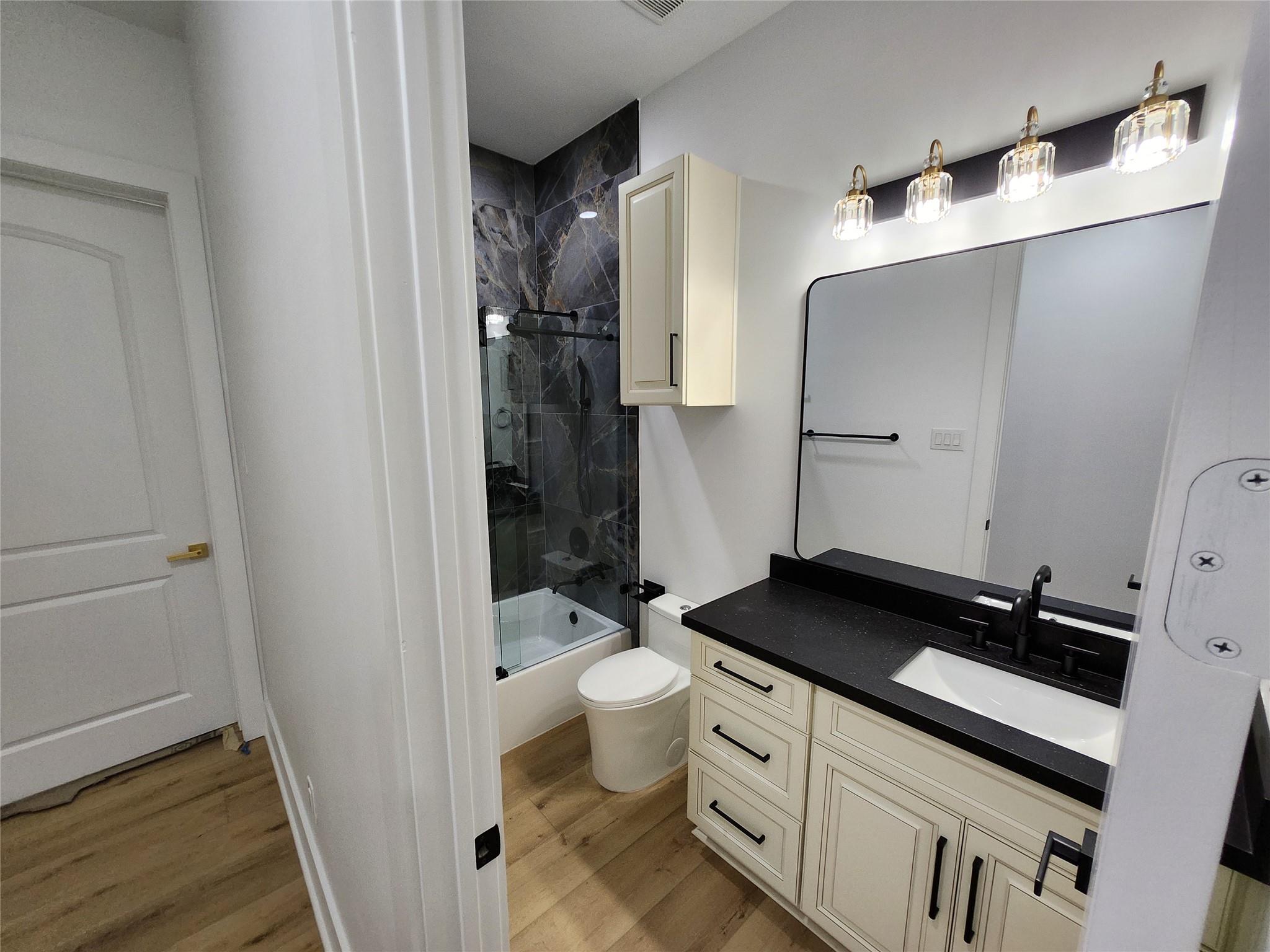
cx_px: 635
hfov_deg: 106.2
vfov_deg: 89.9
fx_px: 477
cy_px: 476
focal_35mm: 13
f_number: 2.2
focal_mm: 1.74
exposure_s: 1/60
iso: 160
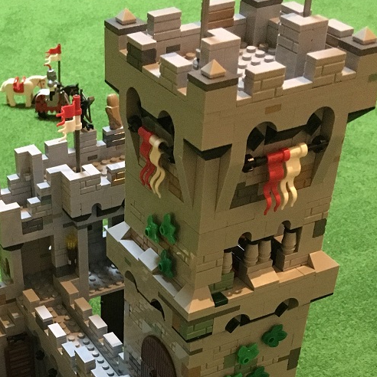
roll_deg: +4.1
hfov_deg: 26.8
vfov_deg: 25.3
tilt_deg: -42.8
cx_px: 77
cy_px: 416
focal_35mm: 63
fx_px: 776
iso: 500
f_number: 2.2
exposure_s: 1/17
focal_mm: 4.15
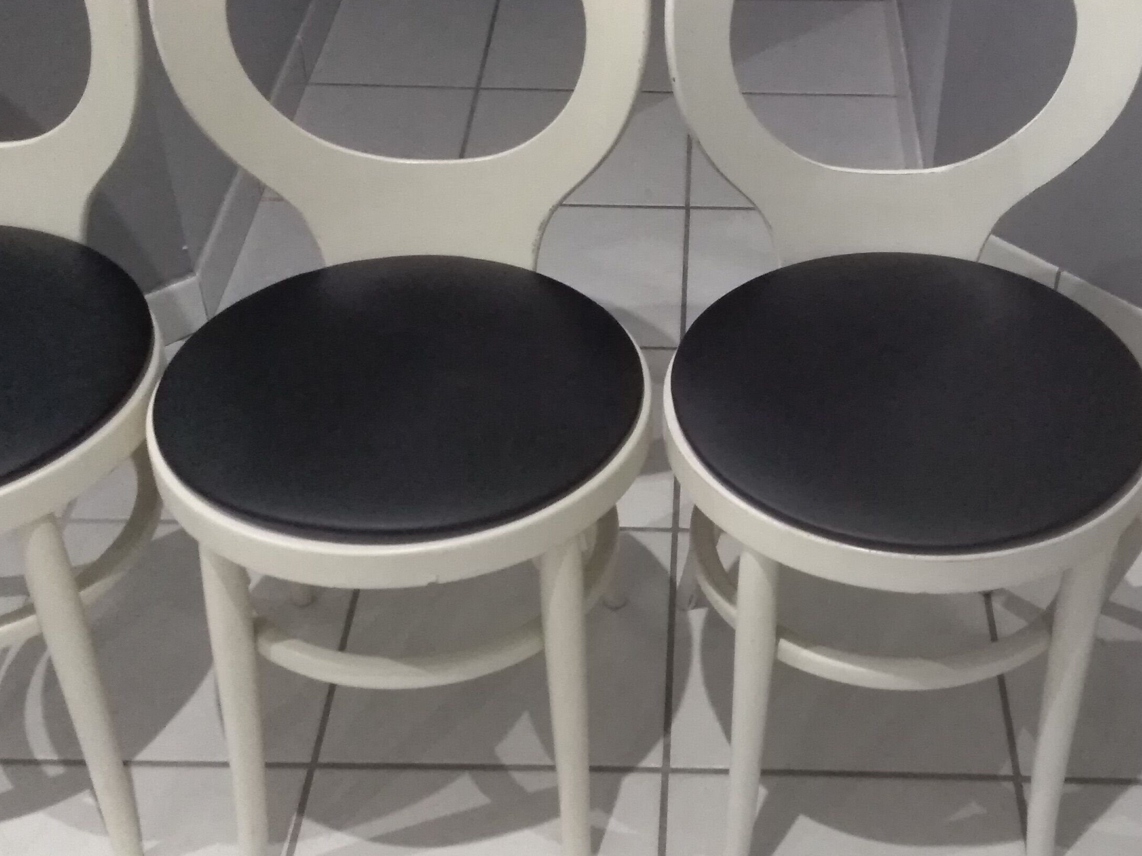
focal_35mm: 50
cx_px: 708
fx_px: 1649
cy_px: 421
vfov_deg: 29.1
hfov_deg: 38.0
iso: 800
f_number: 2
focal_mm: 3.54
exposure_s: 1/20
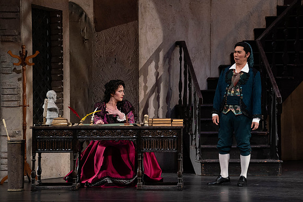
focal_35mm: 200
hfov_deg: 10.3
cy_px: 101
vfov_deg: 6.9
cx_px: 152
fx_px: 1684
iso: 3200
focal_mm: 200
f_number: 7.1
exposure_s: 1/250
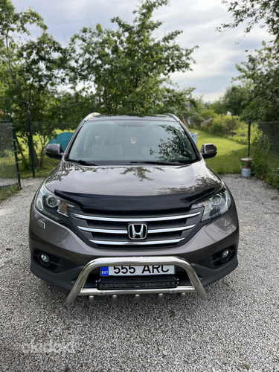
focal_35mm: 26
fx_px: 279
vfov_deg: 67.3
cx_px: 140
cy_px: 186
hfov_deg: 53.1
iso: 50
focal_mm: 5.7
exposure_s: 1/1089
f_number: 1.5
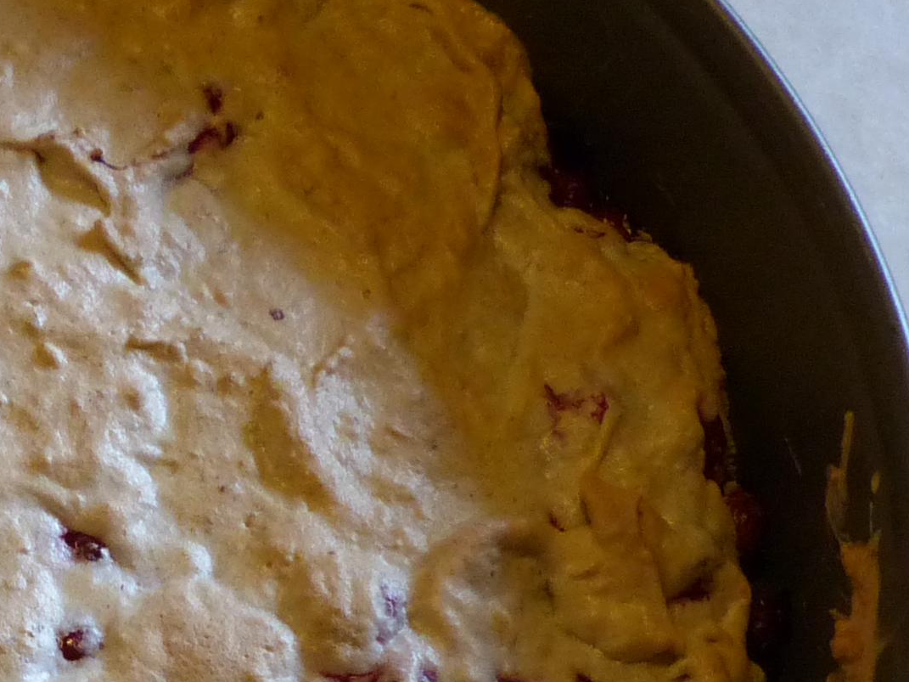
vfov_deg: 11.5
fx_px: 3335
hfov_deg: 15.1
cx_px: -135
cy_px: 803
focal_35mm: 127
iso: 250
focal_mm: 6
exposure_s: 1/60
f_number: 2.8
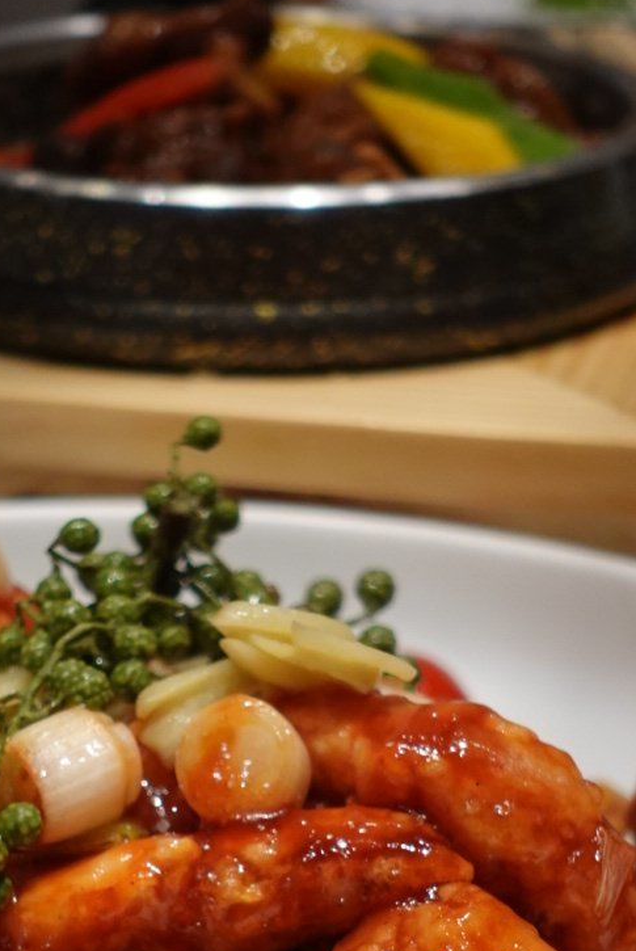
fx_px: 4124
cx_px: 212
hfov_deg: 8.8
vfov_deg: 13.1
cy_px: 767
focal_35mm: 156
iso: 500
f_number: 2.8
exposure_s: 1/80
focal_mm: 25.7
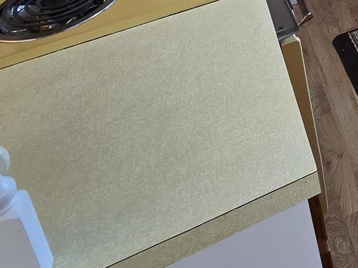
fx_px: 589
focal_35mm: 57
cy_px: -202
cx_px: 542
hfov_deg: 25.3
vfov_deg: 19.7
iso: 160
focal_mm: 2.2
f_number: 2.2
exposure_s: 1/60
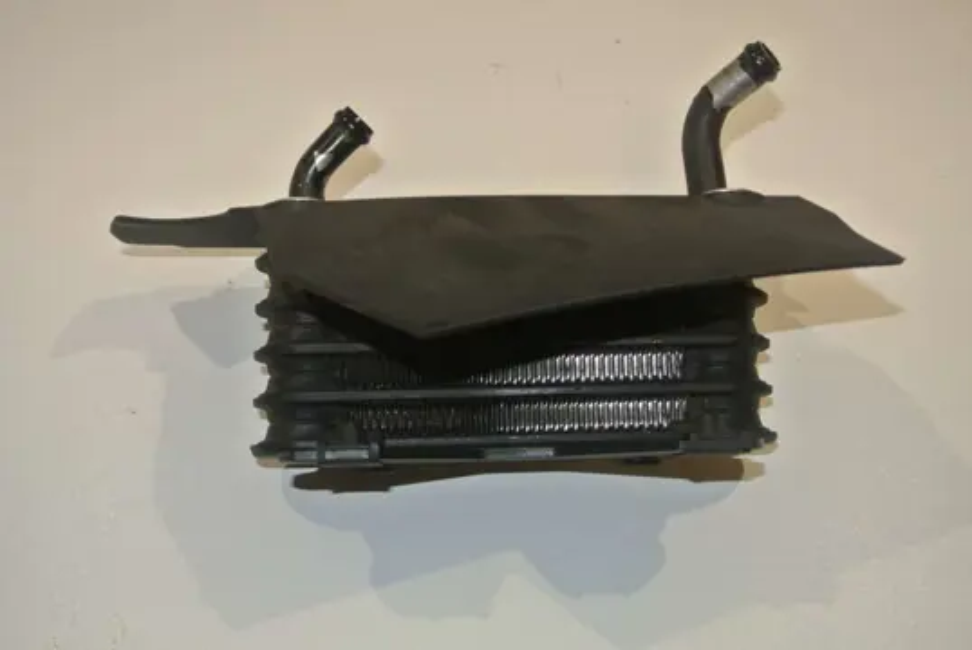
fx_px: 1135
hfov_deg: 46.4
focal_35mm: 42
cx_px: 486
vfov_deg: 32.0
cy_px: 325
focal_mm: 15.7
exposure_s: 1/60
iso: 200
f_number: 4.2
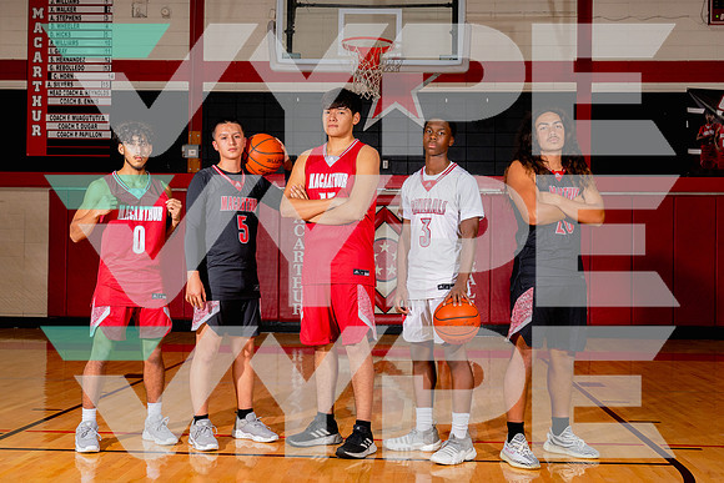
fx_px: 986
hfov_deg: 40.3
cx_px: 362
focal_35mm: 49
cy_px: 242
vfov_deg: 27.5
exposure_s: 1/250
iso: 800
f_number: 8
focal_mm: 49
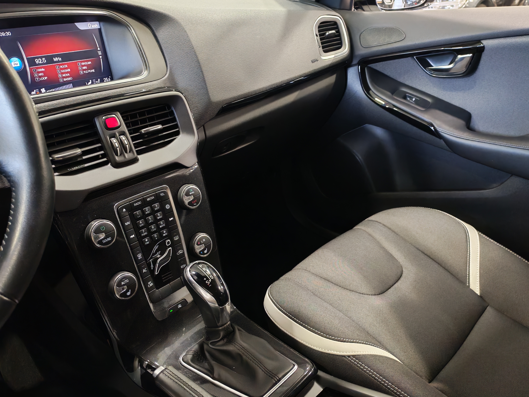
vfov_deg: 44.2
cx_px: 264
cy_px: 198
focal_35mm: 32
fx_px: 489
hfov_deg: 56.8
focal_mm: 6.12
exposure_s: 1/50
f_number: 1.9
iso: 2000
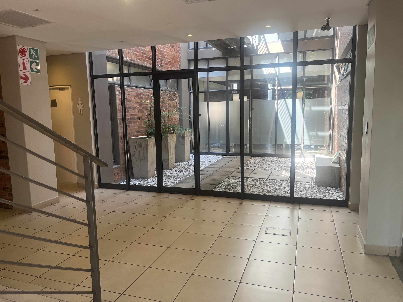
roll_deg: -0.1
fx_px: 303
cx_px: 202
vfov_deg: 53.1
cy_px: 151
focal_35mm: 26
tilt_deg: -8.0
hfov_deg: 67.3
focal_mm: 5.1
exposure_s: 1/100
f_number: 1.6
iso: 80
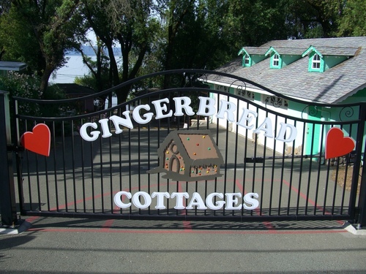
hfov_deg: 49.0
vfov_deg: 37.7
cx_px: 183
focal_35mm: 38
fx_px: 402
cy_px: 137
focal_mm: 7.9
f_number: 5.6
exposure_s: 1/200
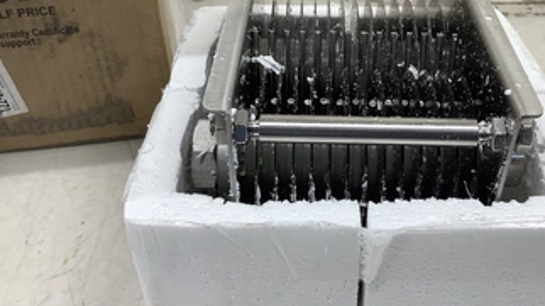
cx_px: 335
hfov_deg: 48.0
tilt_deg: -36.7
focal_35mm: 42
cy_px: 98
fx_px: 607
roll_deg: +0.3
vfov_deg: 28.1
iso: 80
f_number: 2.4
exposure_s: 1/120
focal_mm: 3.3
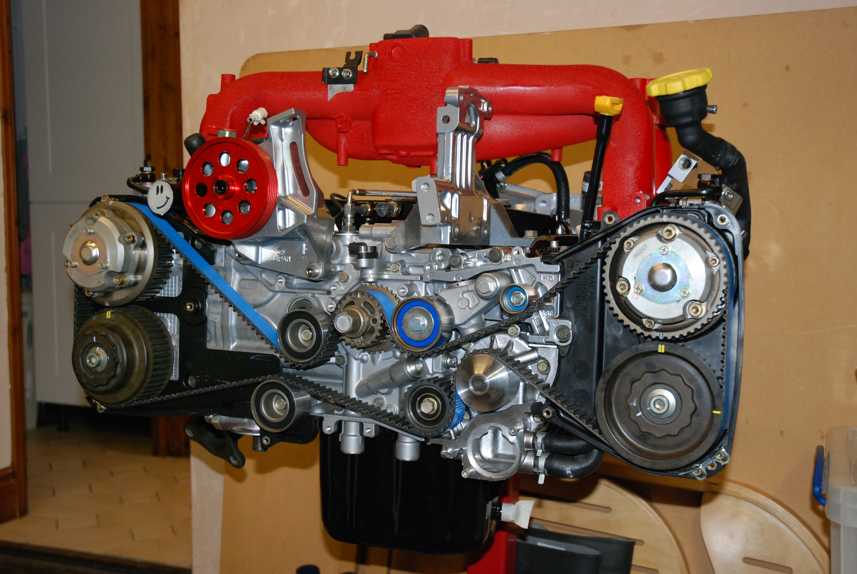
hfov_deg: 42.3
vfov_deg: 29.0
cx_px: 428
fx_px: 1108
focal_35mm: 46
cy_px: 287
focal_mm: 31
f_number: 4.5
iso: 640
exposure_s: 1/60
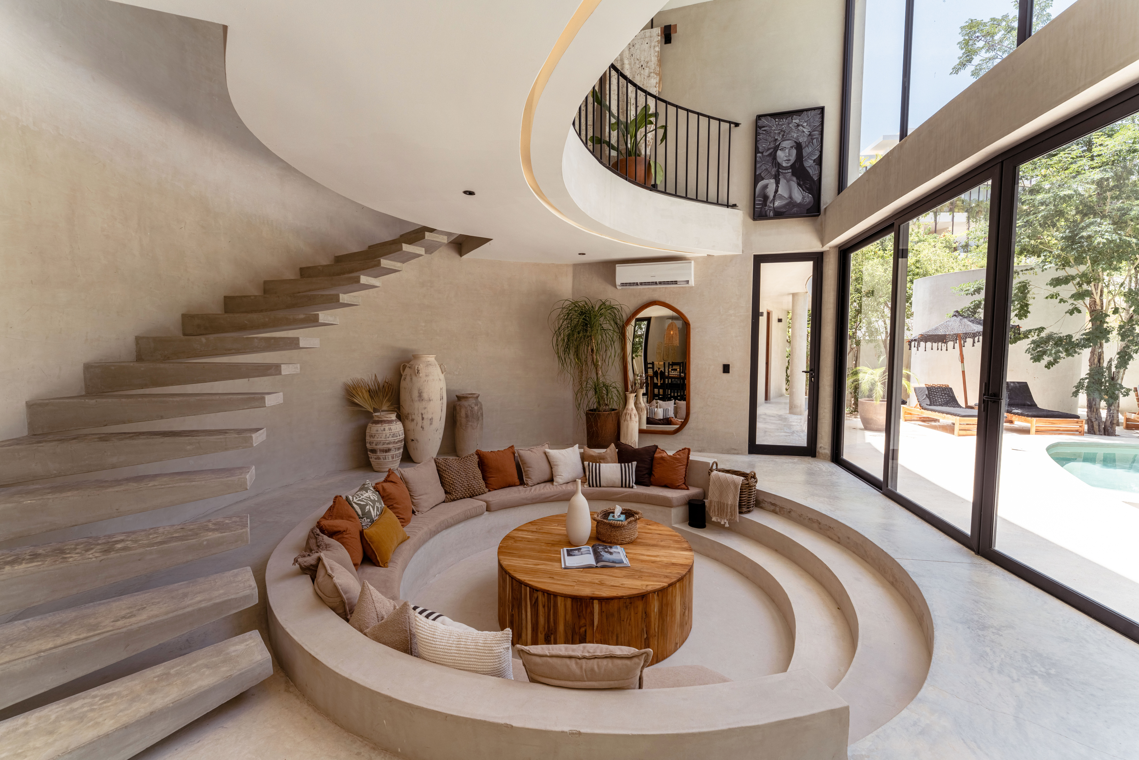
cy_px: 380
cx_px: 570
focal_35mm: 14
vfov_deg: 81.2
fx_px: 443
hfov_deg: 104.3
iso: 400
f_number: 8
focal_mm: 14
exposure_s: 1/2000
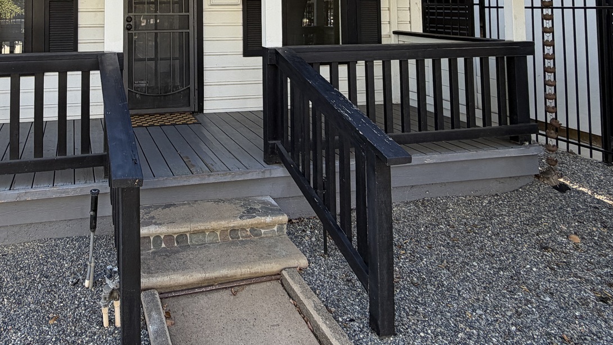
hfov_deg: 64.9
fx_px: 455
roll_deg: +0.0
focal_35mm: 28
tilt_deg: +2.9
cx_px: 175
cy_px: -20
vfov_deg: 36.2
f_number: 2.2
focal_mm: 2.22
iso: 40
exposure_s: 1/217
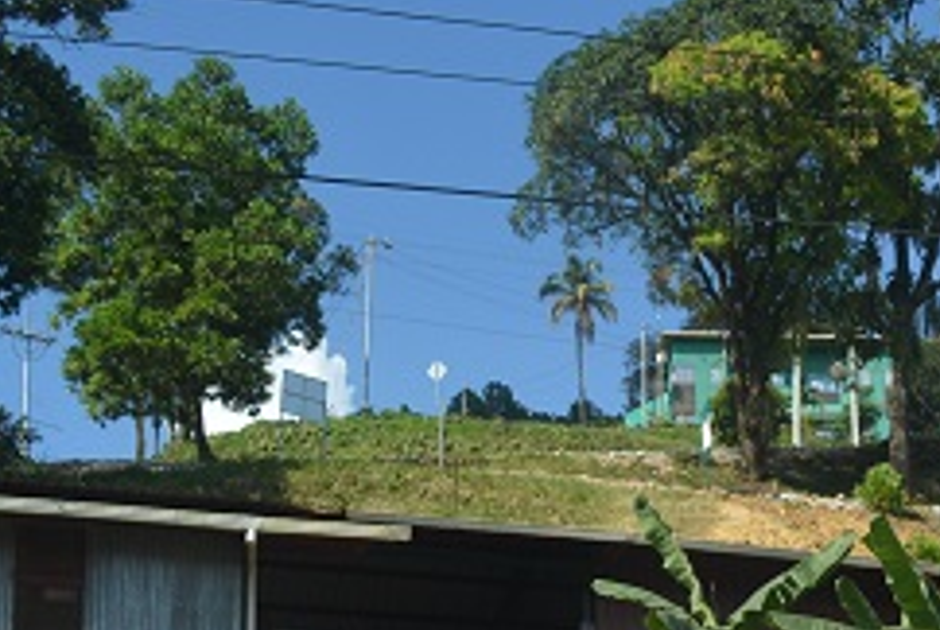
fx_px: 2039
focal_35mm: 78
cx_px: 983
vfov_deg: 16.3
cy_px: 896
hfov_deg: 24.5
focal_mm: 18
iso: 400
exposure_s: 1/1600
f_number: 6.3
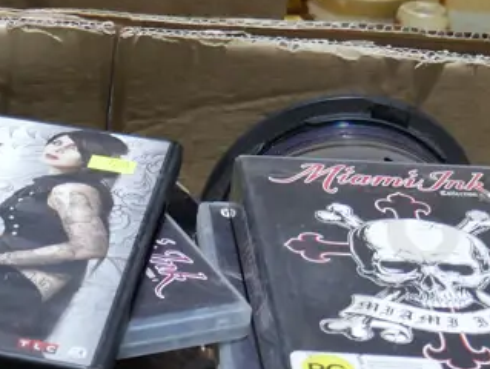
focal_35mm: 109
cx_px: 29
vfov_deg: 13.0
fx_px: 1545
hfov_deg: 17.7
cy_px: 525
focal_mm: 17
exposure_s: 1/60
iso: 320
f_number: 4
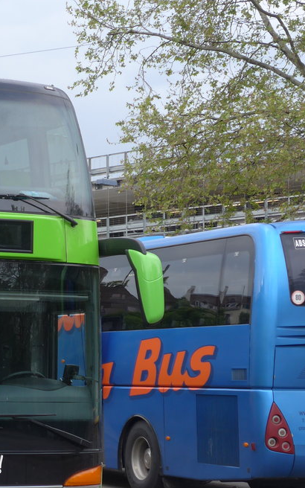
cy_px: 310
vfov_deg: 16.3
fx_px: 1702
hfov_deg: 10.0
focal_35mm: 128
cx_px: -116
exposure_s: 1/100
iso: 80
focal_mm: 13.4
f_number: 3.9
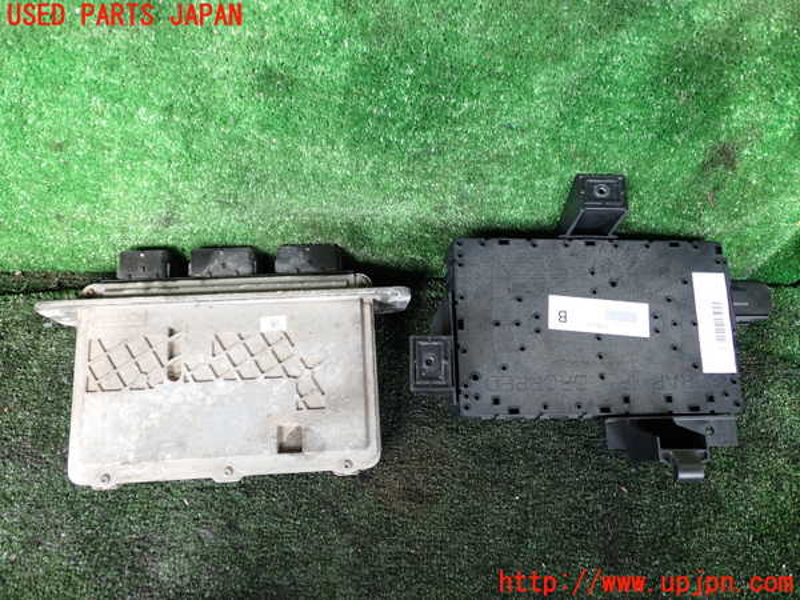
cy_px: 300
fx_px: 693
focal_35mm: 30
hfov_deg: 60.0
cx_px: 400
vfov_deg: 46.8
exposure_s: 1/60
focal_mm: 5.4
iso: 160
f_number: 2.3
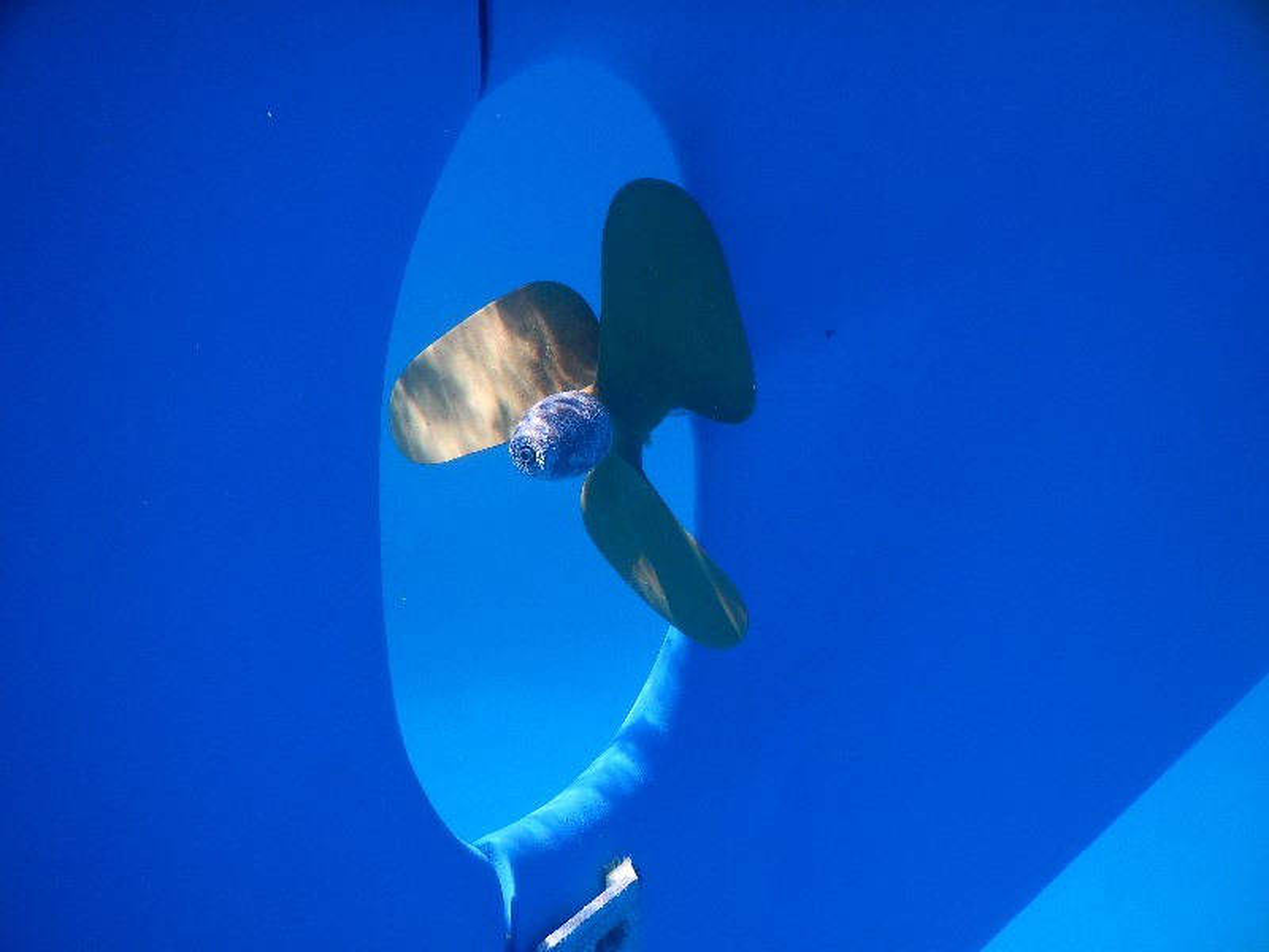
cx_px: 634
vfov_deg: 39.7
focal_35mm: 36
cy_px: 476
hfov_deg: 51.4
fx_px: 1320
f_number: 4
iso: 125
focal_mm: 6.5
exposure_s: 1/400
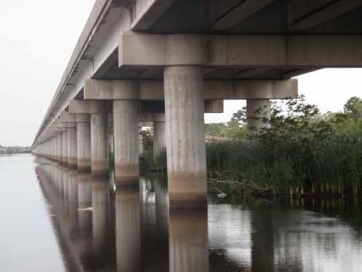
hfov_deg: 20.7
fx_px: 993
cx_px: 181
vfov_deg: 15.6
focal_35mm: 95
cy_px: 136
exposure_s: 1/100
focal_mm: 16.9
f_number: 4.5
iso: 80
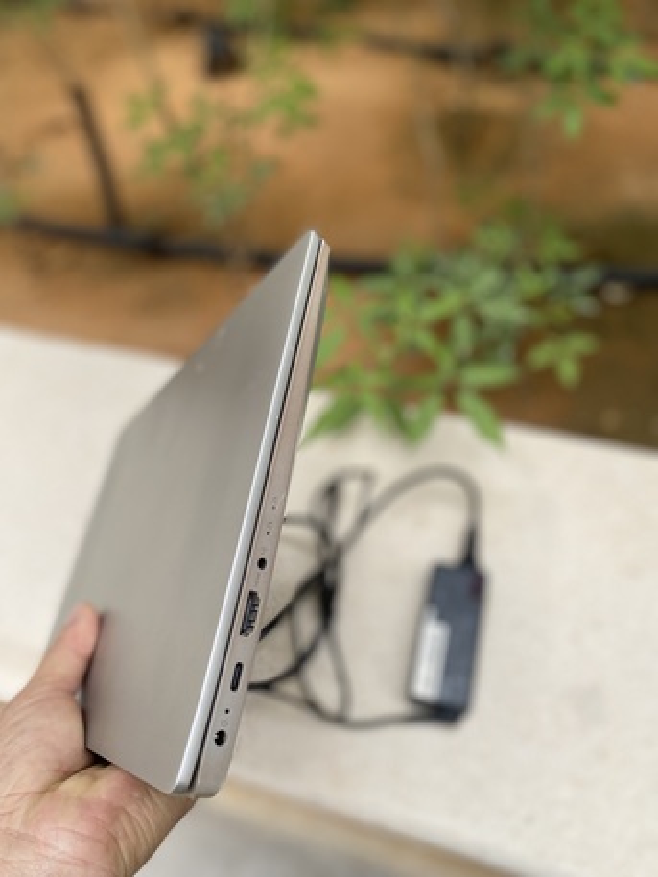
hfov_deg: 53.1
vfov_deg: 67.3
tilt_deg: -54.7
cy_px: 438
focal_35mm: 26
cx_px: 329
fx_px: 659
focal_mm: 4.25
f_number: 1.8
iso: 32
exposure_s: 1/1182
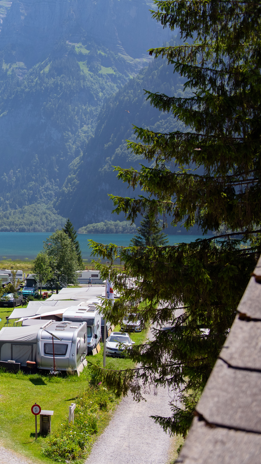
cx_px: -87
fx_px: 664
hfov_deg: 20.2
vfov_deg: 38.5
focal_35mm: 54
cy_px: 231
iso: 500
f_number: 4.5
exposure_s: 1/3200
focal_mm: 34
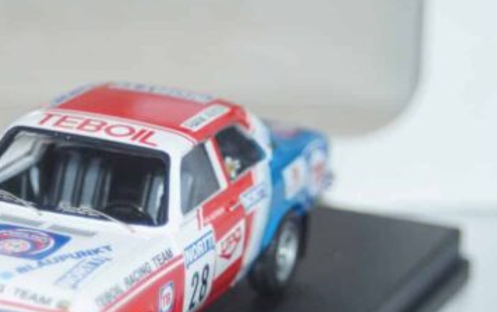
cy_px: 271
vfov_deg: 6.4
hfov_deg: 10.2
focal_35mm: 206
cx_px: 168
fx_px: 2792
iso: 500
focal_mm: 80
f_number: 5.6
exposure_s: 1/160
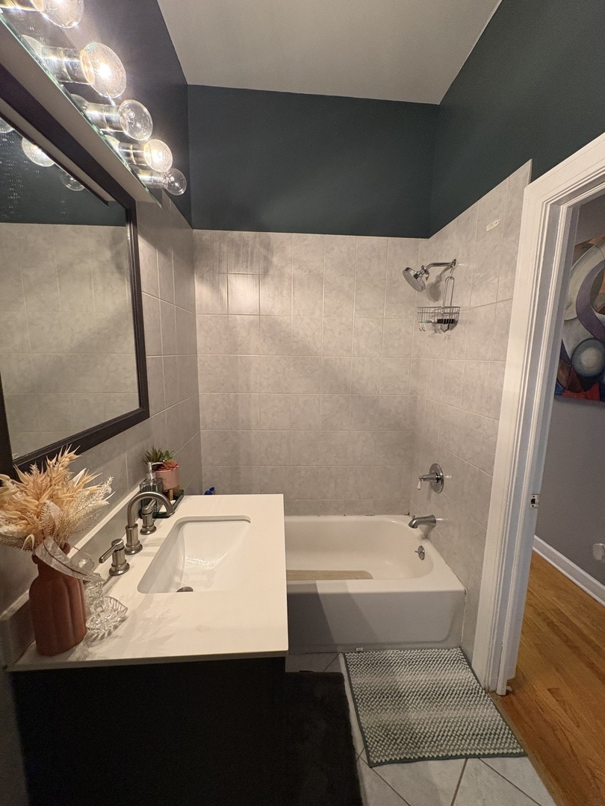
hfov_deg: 85.7
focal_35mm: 14
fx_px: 326
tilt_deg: -7.7
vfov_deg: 102.1
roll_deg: -0.6
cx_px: 302
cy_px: 403
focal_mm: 2.22
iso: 500
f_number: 2.2
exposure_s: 1/60
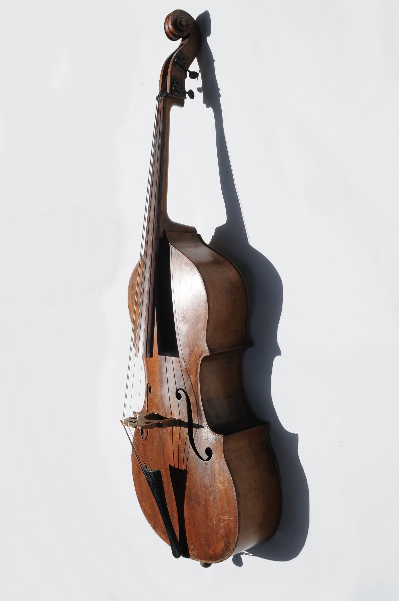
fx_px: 600
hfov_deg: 36.8
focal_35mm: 36
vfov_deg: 53.2
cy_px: 300
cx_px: 200
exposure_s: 1/500
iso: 200
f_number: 11
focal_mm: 24
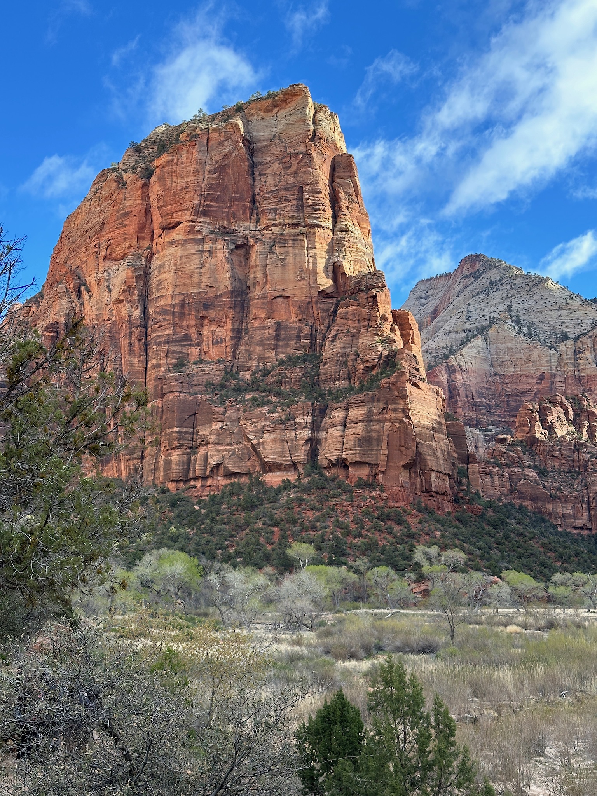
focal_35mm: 48
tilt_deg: +10.4
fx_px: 1104
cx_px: 298
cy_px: 398
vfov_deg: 39.7
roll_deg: -0.1
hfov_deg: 30.3
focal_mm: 6.86
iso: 64
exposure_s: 1/1095
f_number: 1.78
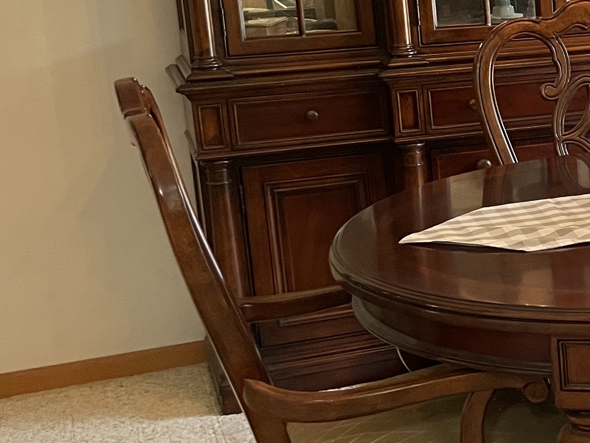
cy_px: 174
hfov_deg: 20.2
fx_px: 1415
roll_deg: +1.0
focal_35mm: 83
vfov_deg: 17.8
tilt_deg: -13.2
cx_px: 886
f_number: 1.6
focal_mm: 4.2
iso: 100
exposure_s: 1/60
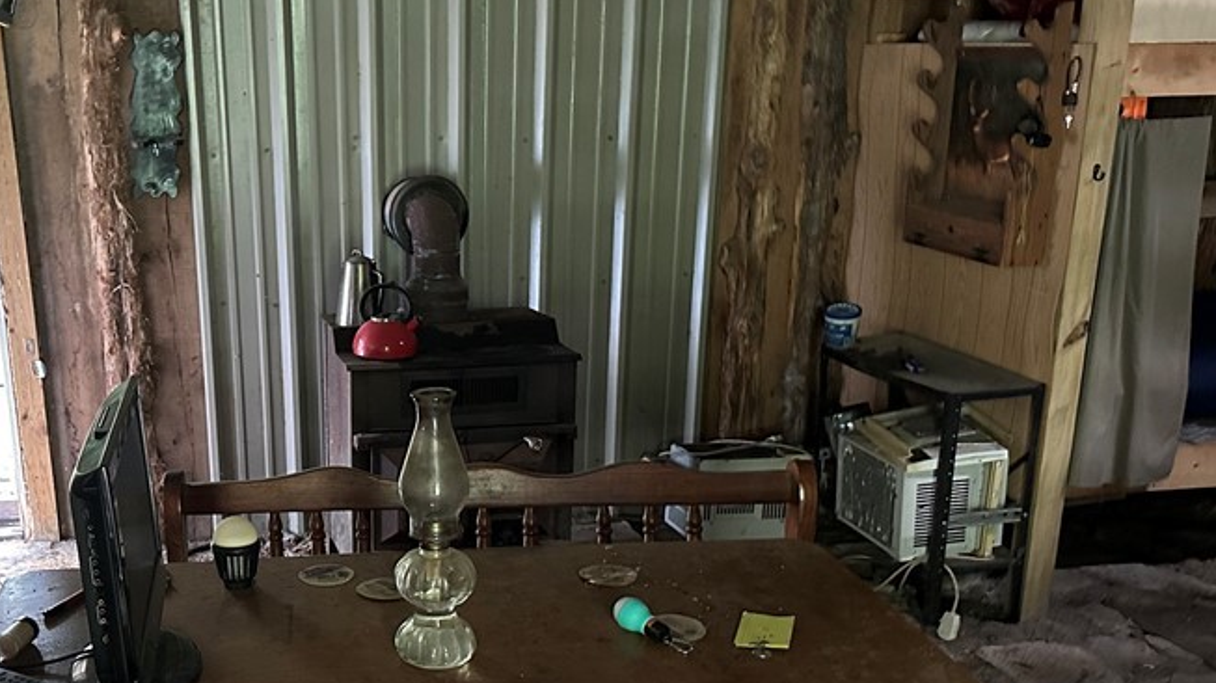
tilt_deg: -18.3
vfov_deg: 28.7
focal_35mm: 41
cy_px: 488
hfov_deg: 48.1
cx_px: 354
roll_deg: +1.7
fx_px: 1322
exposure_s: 1/32
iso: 1000
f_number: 1.78
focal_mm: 6.86
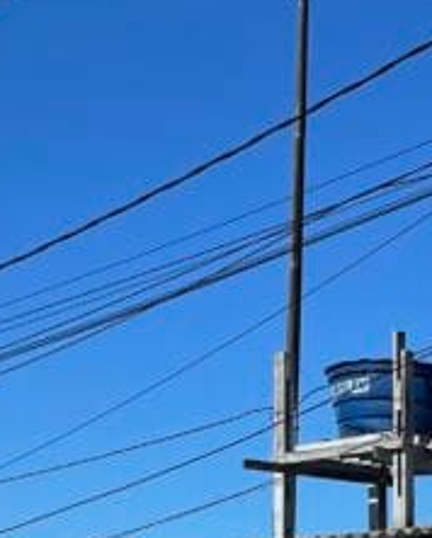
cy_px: 487
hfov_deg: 13.0
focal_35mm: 117
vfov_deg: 16.2
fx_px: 1867
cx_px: 437
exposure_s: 1/5556
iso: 32
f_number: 1.6
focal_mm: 4.2
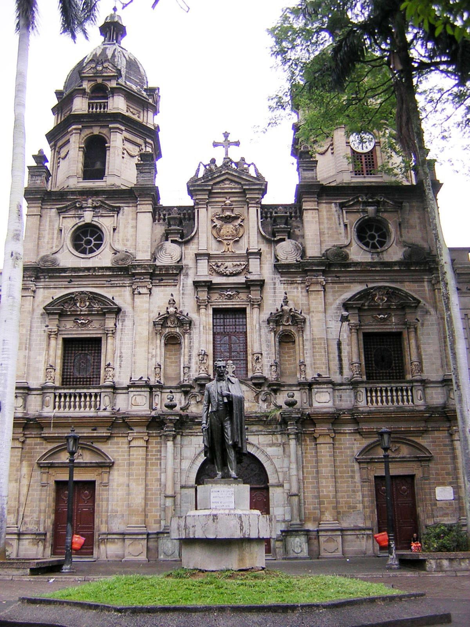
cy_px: 314
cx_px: 235
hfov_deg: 39.7
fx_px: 652
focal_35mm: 36
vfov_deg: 51.4
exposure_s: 1/234
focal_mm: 4.7
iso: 100
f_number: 2.6
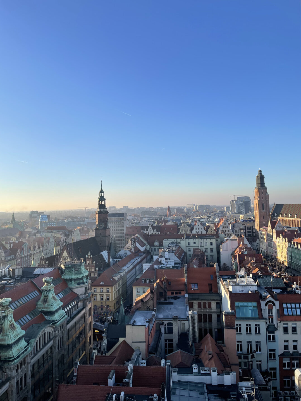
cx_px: 150
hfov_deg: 53.1
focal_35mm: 26
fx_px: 301
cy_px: 200
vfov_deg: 67.3
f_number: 1.6
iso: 32
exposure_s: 1/2132
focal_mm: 4.2
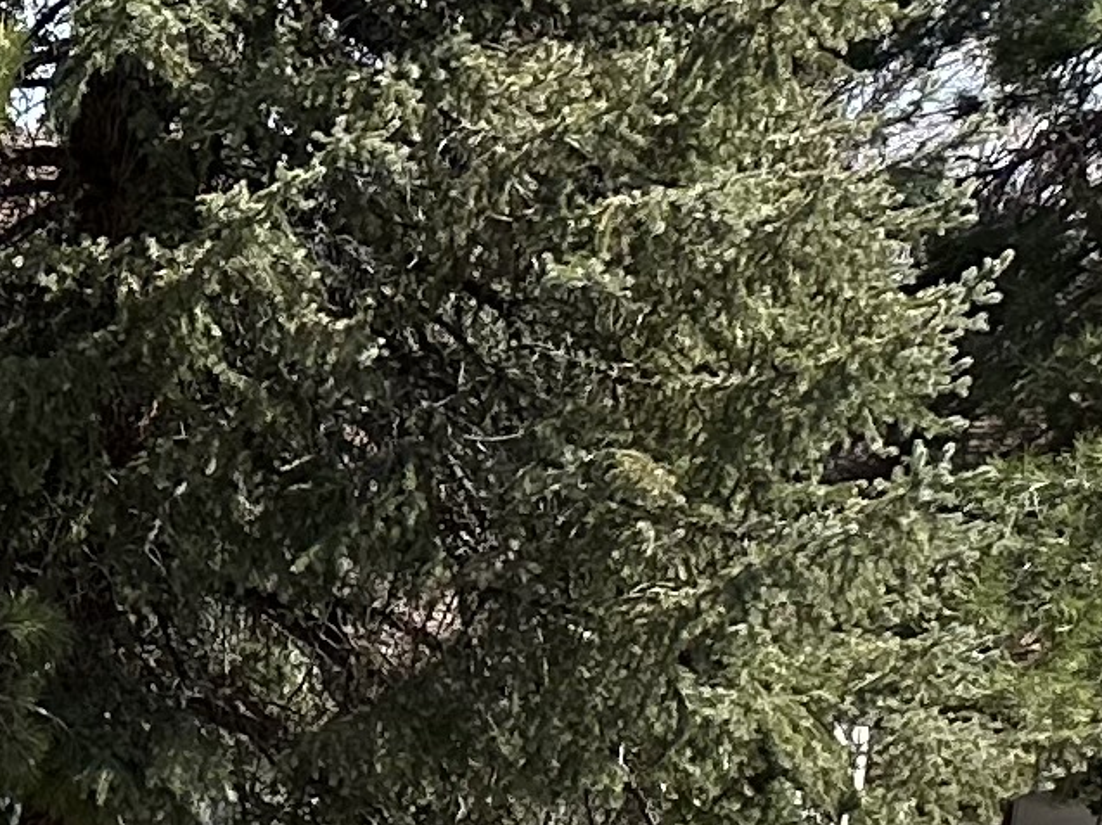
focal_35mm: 152
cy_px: 1908
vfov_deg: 8.9
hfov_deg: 10.1
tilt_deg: -16.9
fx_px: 4836
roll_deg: +1.9
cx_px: -2048
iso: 80
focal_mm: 6.86
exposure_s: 1/2070
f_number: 1.78
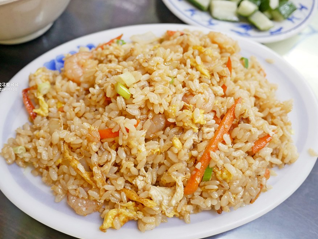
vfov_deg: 44.2
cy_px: 129
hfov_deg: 56.8
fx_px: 294
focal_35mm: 32
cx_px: 152
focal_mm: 14
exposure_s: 1/60
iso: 400
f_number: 2.5
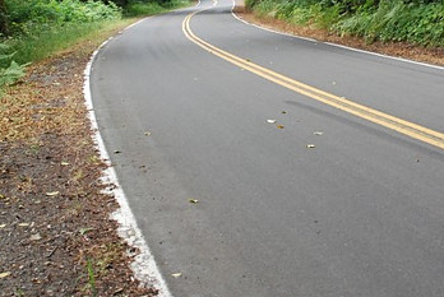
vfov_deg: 24.4
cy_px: 78
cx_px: 267
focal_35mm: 55
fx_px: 679
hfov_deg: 36.1
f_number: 4
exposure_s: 1/320
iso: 1600
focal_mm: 22
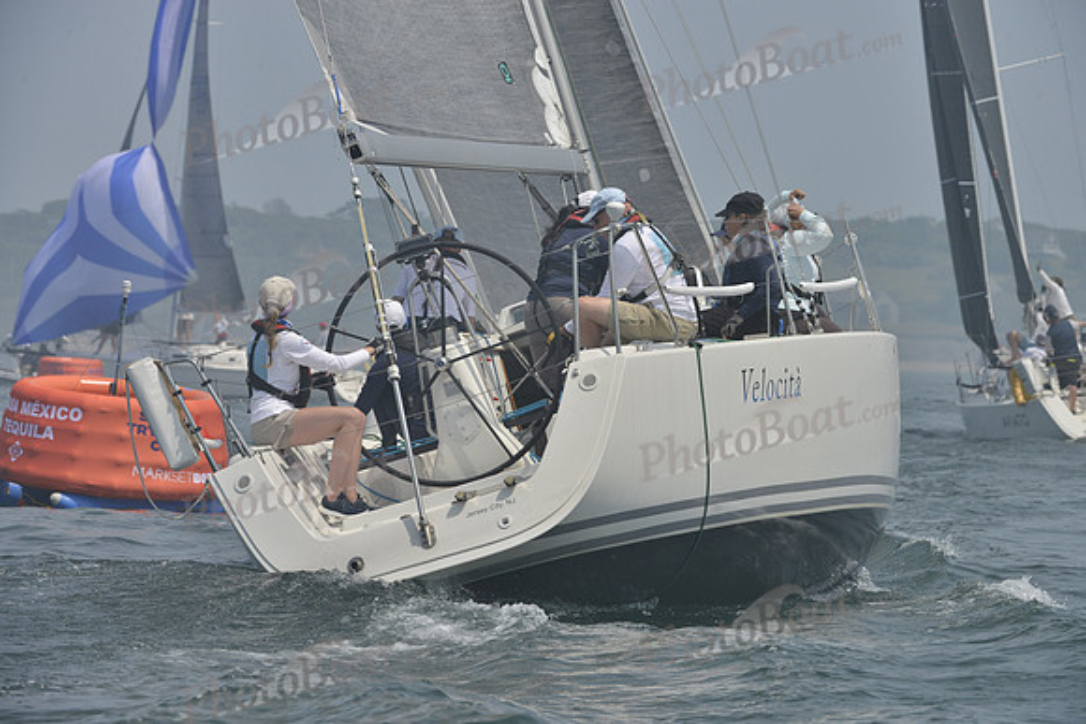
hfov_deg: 10.3
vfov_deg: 6.9
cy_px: 362
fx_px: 6034
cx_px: 543
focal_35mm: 200
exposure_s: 1/1000
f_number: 10
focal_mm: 200
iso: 280
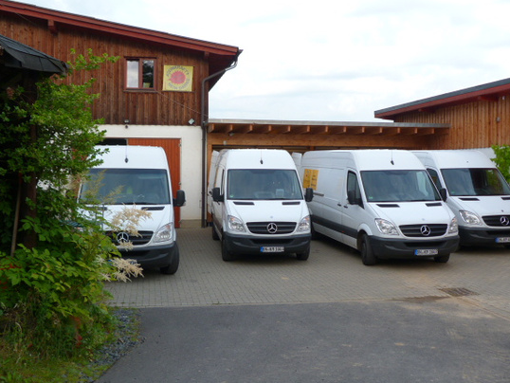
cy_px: 181
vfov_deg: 36.8
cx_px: 263
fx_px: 575
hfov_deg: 47.8
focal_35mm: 39
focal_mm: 6.3
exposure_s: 1/200
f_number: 3.1
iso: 80
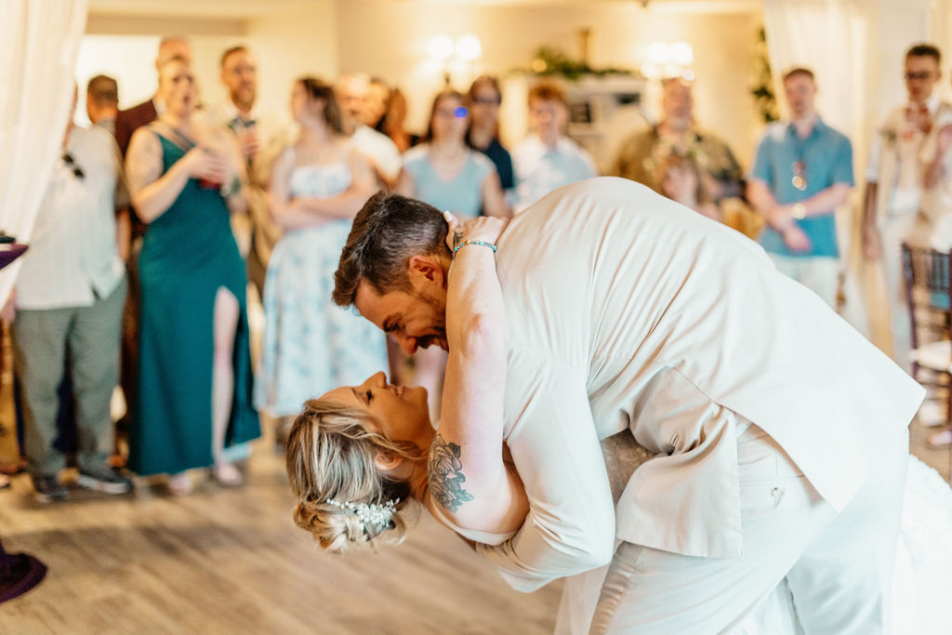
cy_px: 318
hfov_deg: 39.6
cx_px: 476
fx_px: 1322
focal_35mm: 50
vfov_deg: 27.0
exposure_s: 1/250
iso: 800
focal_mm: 50
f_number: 1.8
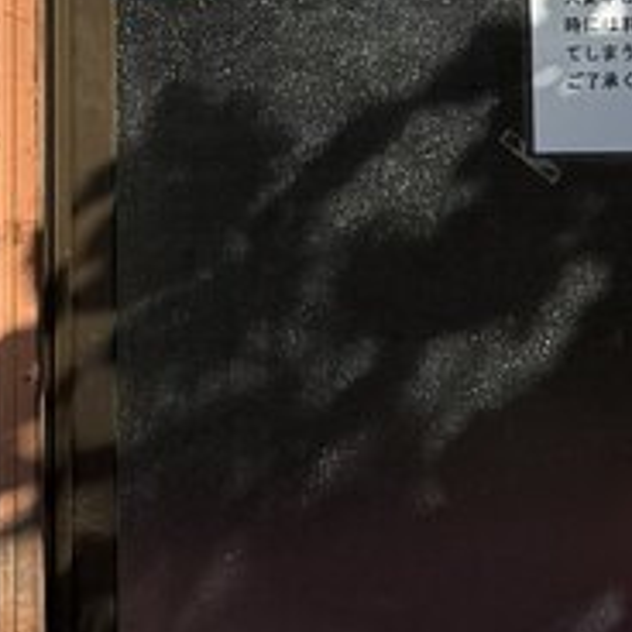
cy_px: -1223
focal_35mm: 207
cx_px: 450
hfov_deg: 8.4
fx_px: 4276
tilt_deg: +3.5
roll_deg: +0.7
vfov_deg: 7.5
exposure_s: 1/2710
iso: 80
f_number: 1.78
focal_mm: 6.76
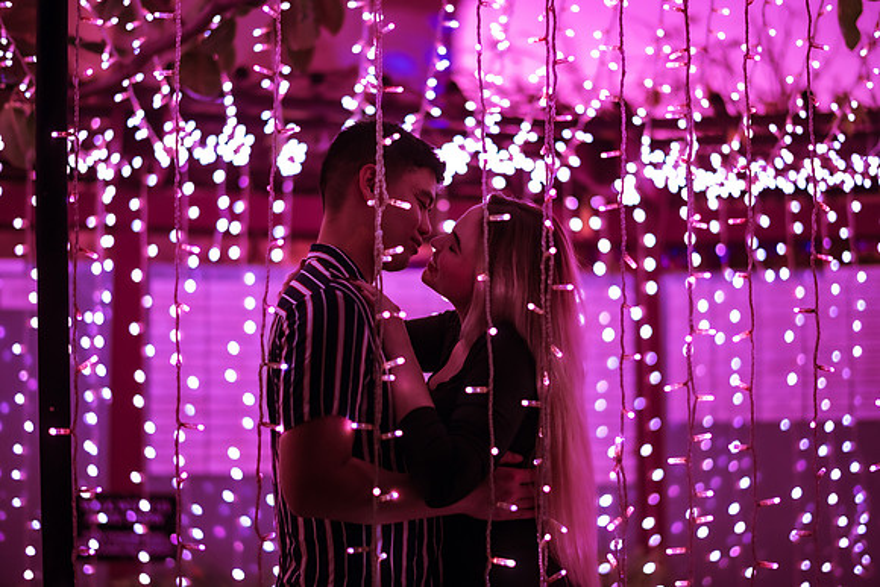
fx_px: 1418
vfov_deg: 23.4
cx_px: 440
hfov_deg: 34.5
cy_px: 294
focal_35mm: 58
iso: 2500
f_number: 1.4
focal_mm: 58
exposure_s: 1/320
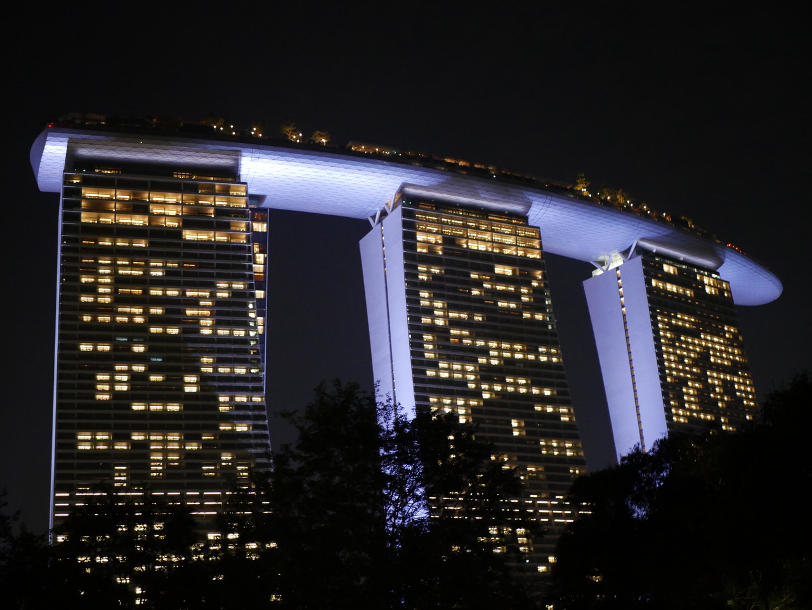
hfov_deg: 38.2
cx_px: 406
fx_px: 1173
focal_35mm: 50
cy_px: 305
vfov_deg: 29.1
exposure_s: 1/50
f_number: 1.7
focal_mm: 25
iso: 1600
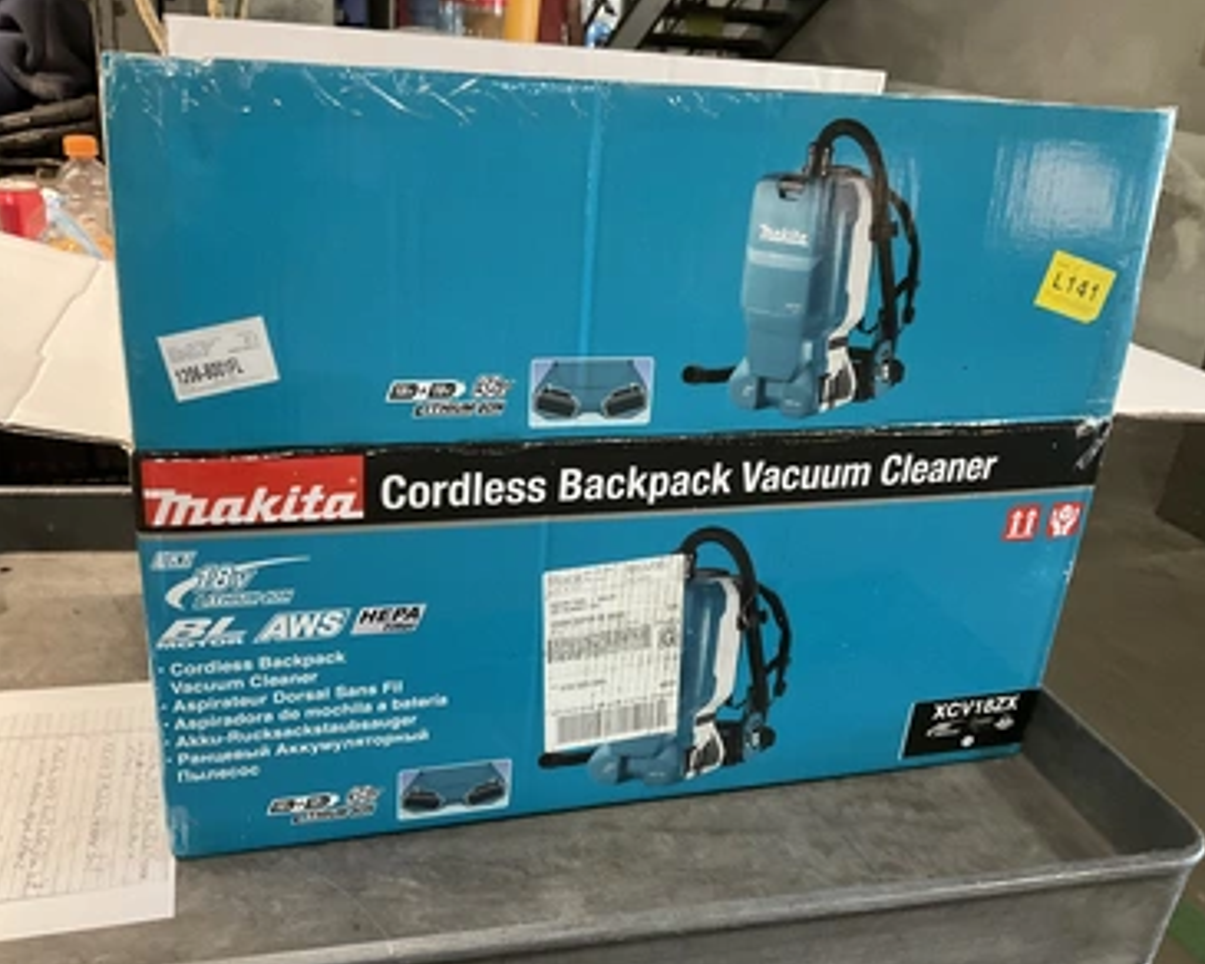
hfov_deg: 57.1
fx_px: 1106
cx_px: 571
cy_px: 482
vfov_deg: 47.1
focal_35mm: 31
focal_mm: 3
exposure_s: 1/60
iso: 200
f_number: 1.8
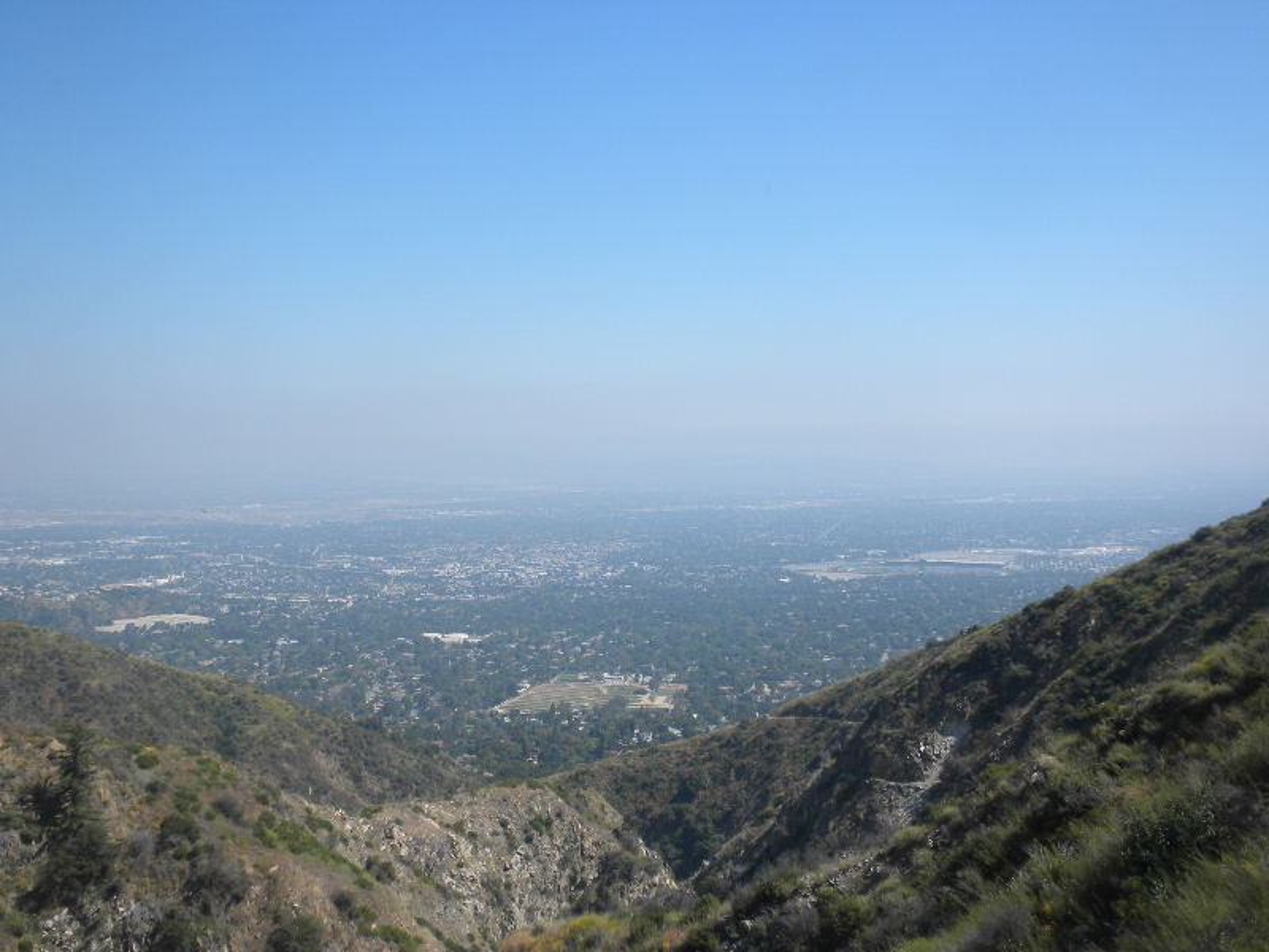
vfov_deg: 38.7
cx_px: 634
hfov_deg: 50.1
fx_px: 1356
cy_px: 476
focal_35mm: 37
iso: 64
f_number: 10
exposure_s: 1/99.6
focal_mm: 6.6
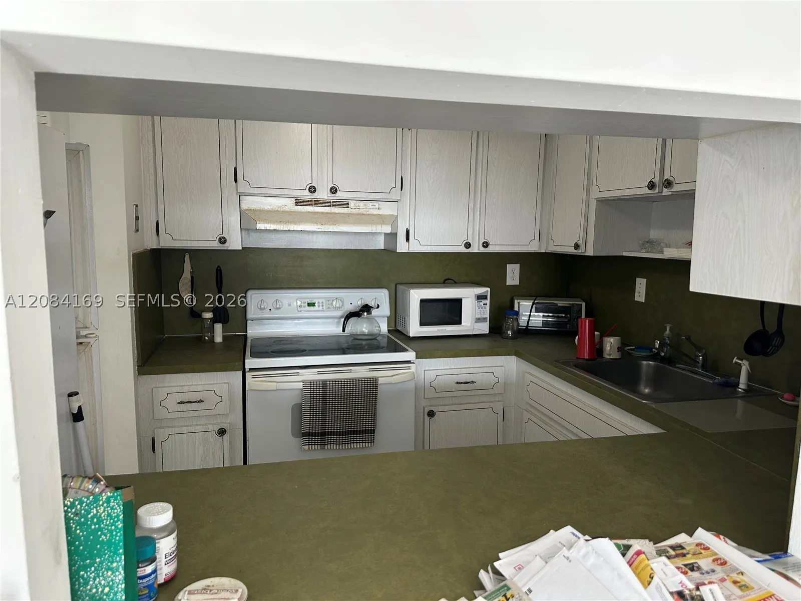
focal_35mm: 24
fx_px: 555
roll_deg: -0.7
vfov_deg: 56.8
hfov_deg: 71.6
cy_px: 300
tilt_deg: -7.0
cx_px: 400
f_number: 1.78
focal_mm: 6.86
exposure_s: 1/60
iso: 125
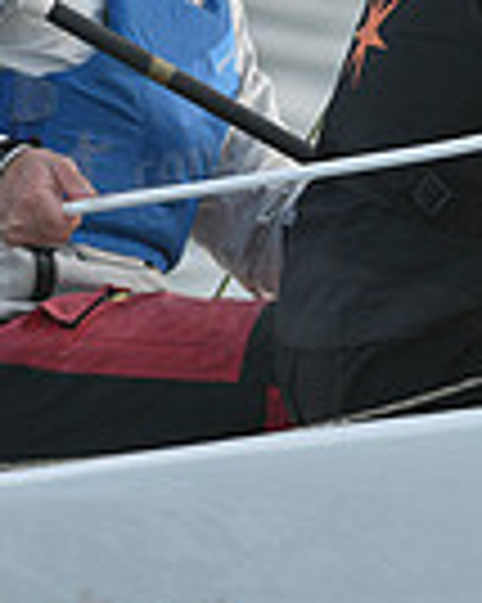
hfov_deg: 1.3
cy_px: -79
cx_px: 468
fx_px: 21779
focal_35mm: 1220
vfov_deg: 1.6
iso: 320
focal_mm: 300
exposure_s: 1/1000
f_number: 5.6
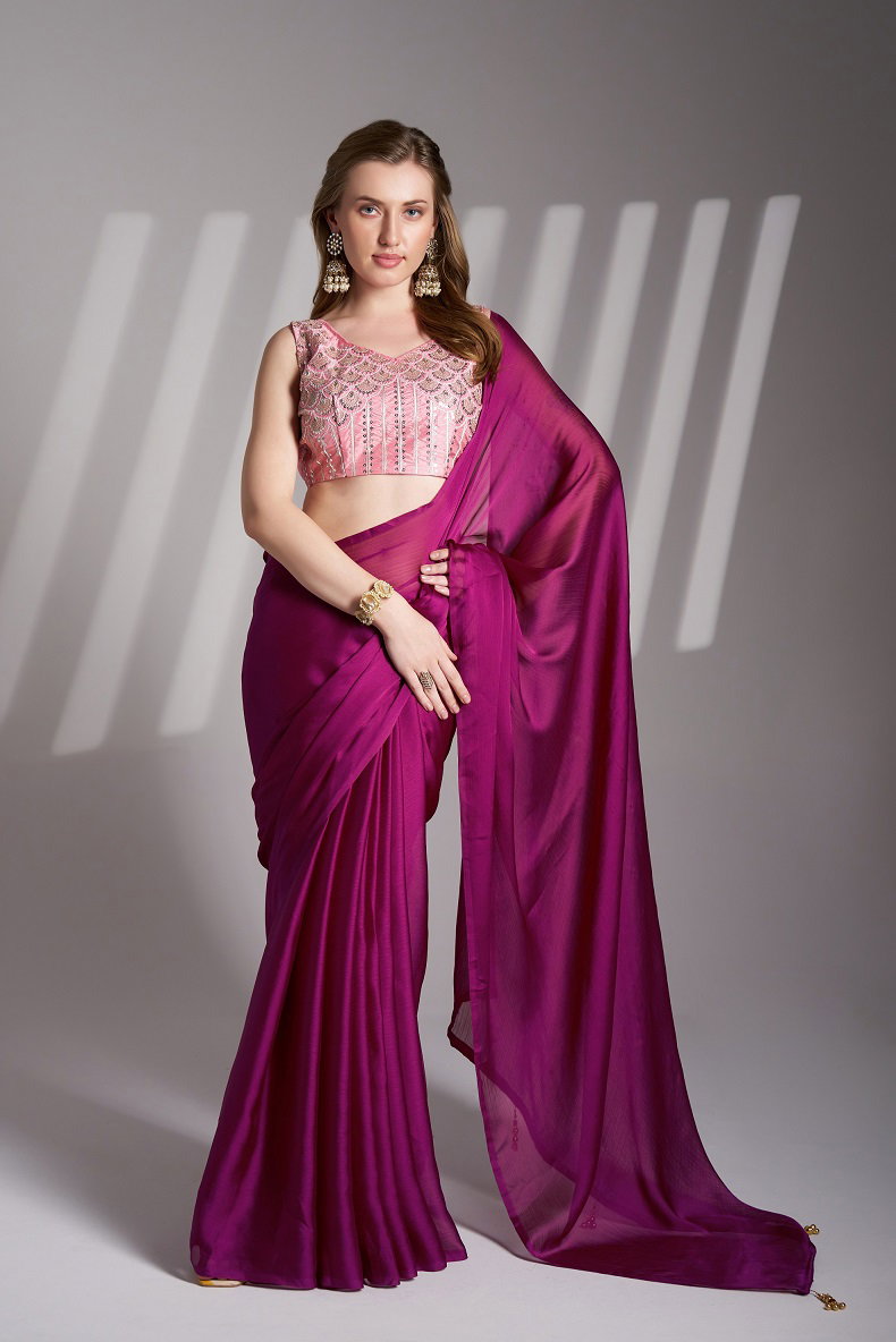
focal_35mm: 47
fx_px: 1754
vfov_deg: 41.9
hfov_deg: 28.7
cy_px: 671
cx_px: 448
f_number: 4.5
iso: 320
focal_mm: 47
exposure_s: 1/160
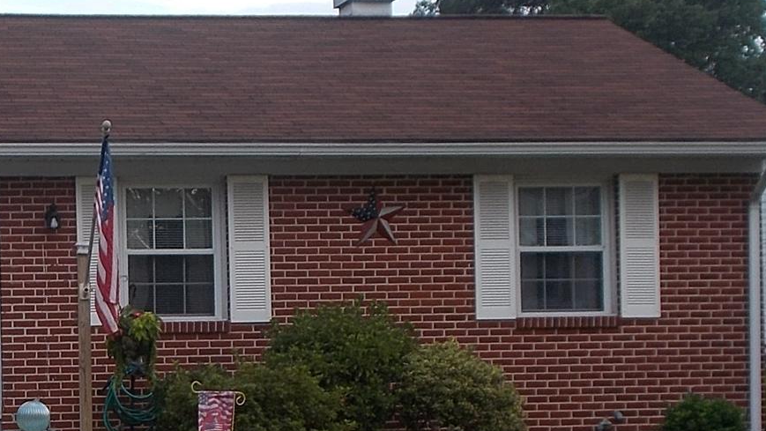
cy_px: 426
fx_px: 2295
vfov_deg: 10.6
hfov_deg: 18.5
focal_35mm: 113
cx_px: 8
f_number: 4.2
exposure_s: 1/60
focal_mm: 7.9
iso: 80
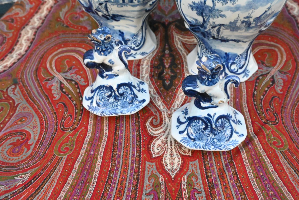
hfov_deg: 50.4
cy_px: 100
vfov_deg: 34.8
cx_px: 150
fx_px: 318
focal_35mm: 38
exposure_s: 1/4000
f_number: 6.3
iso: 14400
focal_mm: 25.5
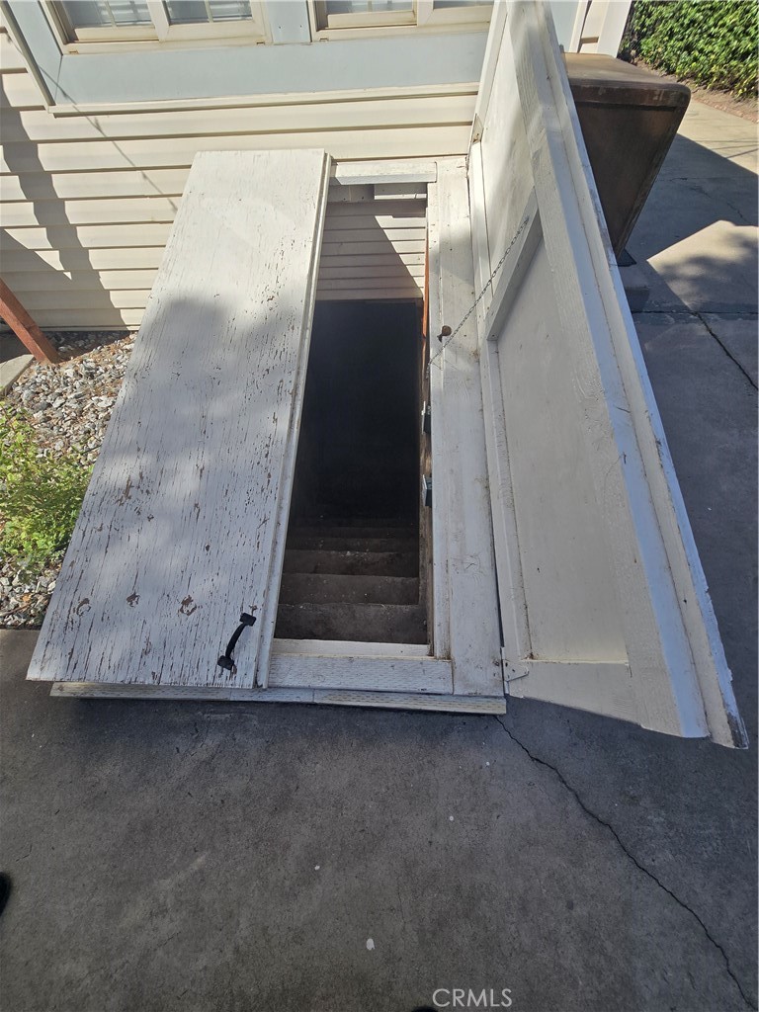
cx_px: 380
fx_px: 380
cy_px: 506
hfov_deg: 89.9
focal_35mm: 13
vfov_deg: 106.2
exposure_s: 1/2339
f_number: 2.2
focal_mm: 2.2
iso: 50
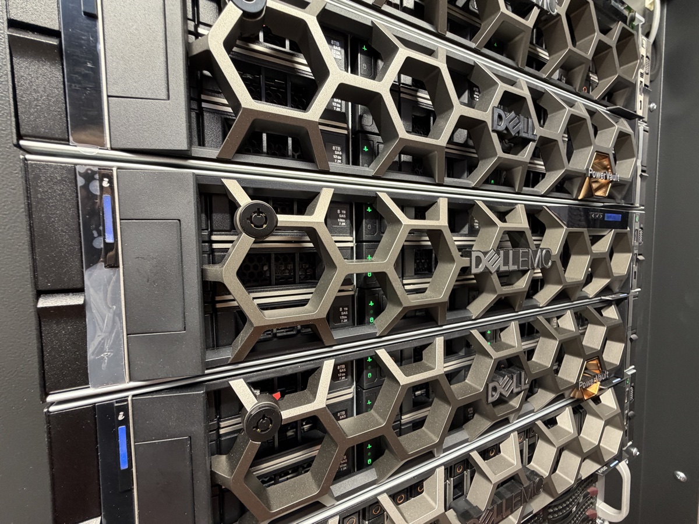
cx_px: 350
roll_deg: +1.2
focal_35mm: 14
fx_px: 283
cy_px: 262
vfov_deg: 85.7
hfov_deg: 102.1
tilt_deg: -3.4
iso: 250
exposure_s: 1/50
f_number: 2.2
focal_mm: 2.22
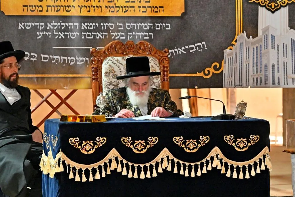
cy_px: 98
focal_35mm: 180
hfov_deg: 11.4
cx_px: 148
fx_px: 1474
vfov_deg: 7.6
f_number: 4
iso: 2000
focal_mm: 120
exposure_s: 1/160
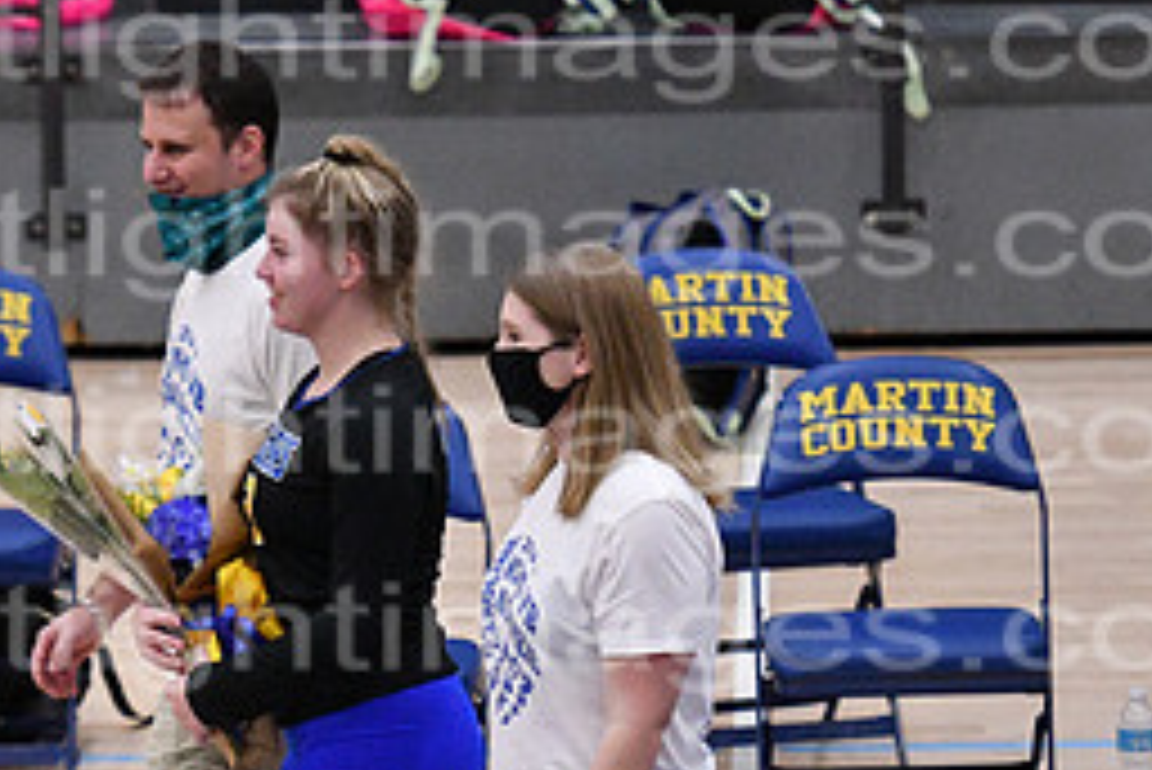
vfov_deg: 2.8
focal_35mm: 492
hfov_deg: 4.2
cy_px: 736
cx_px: 310
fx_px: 15756
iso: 6400
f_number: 3.2
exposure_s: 1/1250
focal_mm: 145
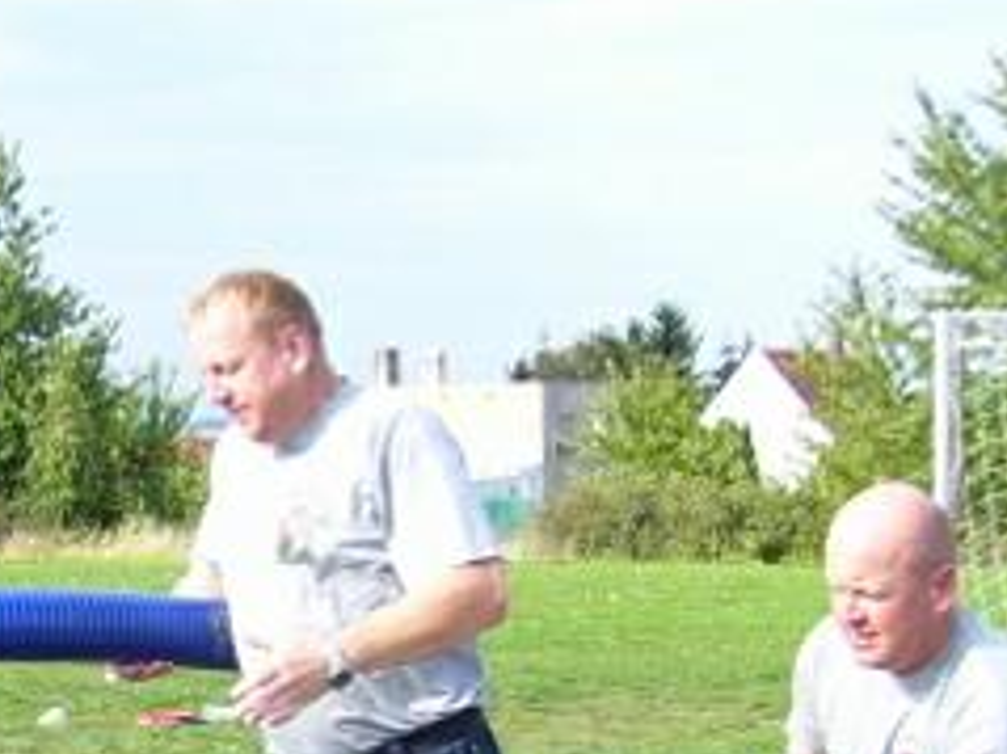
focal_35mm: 99
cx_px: 4
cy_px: 948
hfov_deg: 19.3
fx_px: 2879
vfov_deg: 14.4
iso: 80
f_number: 2.7
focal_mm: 6
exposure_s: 1/500
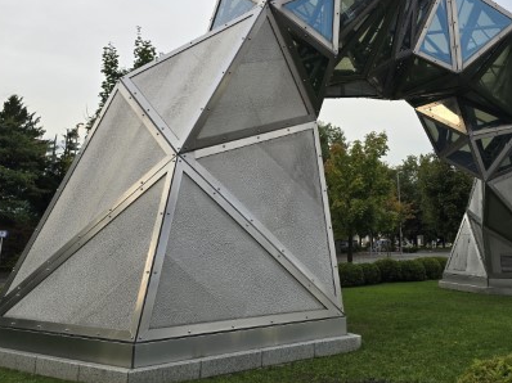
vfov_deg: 37.7
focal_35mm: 37
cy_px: 96
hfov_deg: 49.8
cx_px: 314
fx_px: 547
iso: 32
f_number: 1.7
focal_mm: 6.3
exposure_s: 1/180
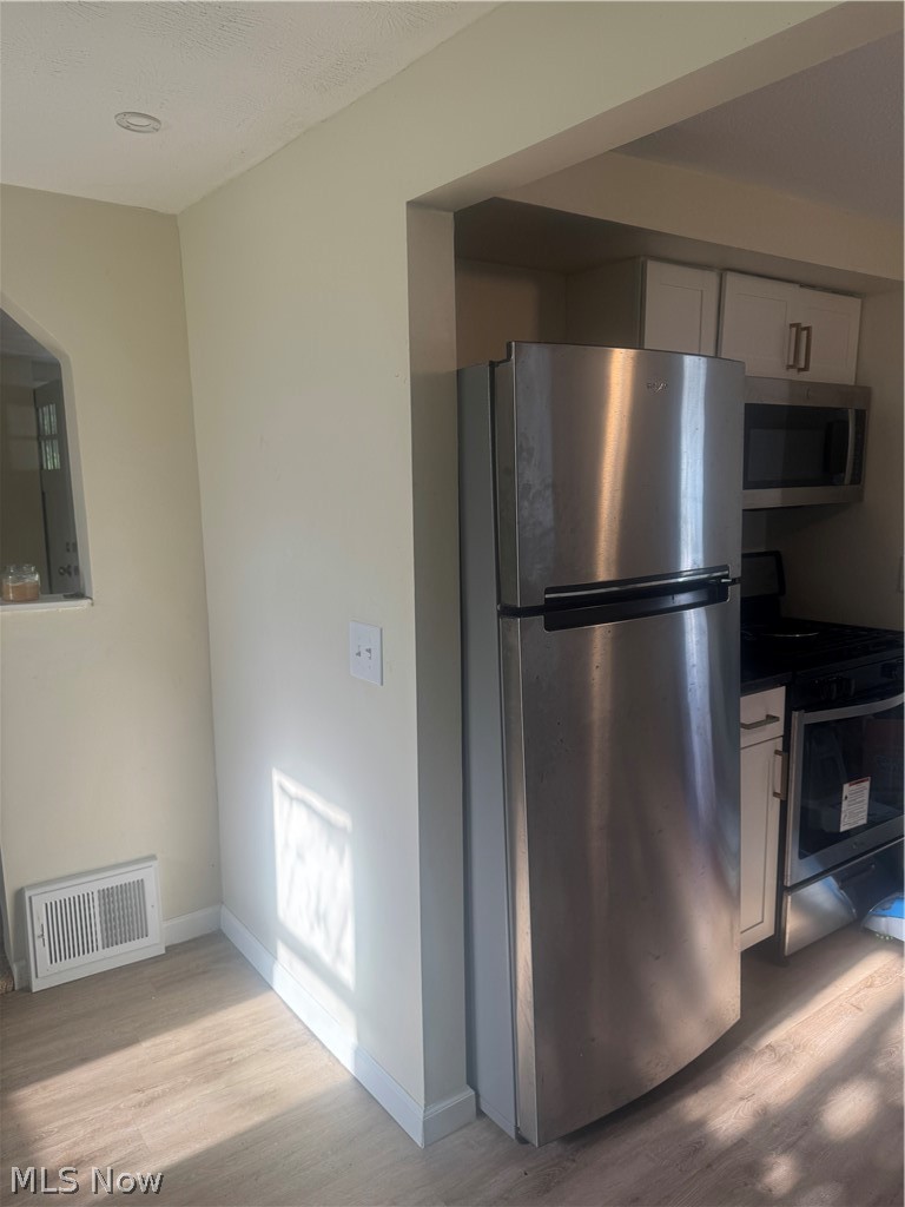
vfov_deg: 71.6
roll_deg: +0.8
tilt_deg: -9.4
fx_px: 837
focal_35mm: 24
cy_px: 604
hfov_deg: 56.8
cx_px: 452
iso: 64
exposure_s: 1/229
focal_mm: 6.76
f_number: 1.78
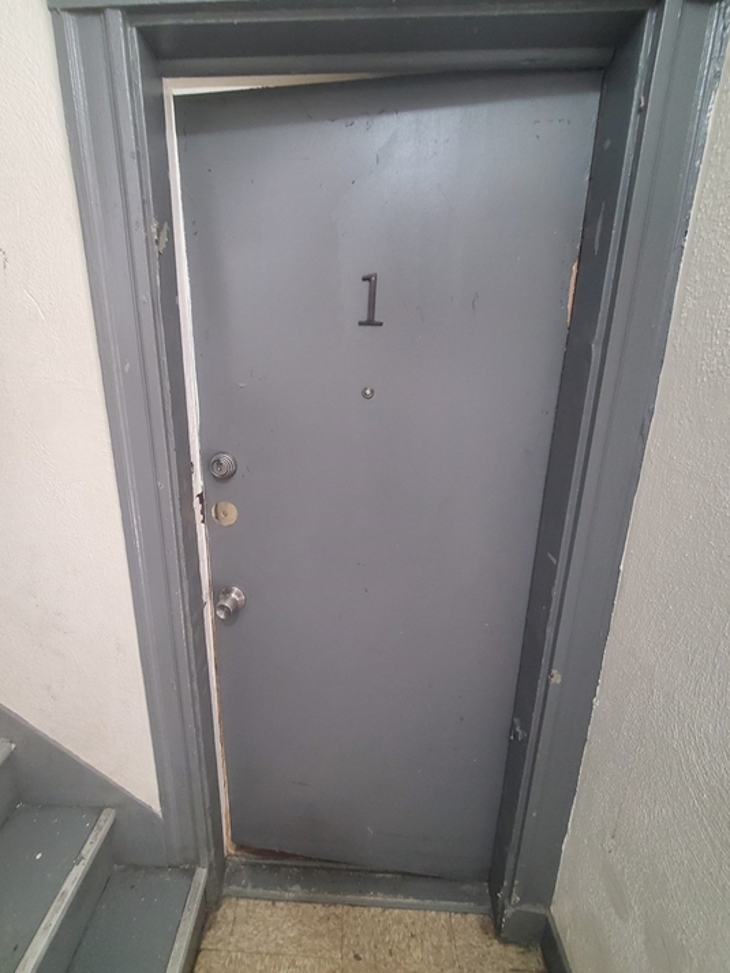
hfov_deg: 85.6
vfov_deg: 102.0
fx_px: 394
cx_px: 345
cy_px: 471
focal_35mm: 14
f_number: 2.2
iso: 640
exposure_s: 1/30
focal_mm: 1.8
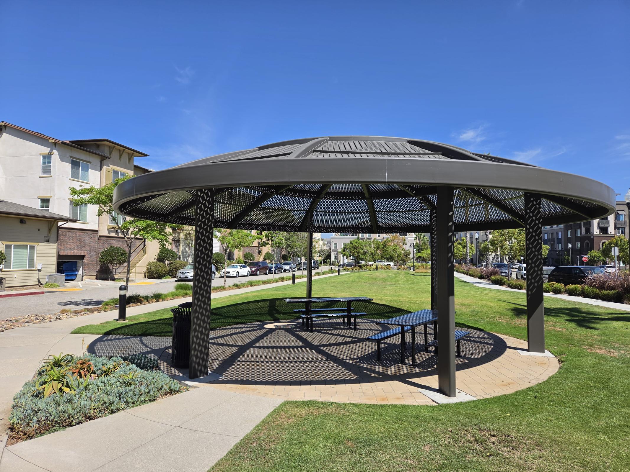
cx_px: 315
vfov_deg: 58.9
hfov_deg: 73.9
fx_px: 419
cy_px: 236
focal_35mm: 23
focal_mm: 5.4
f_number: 1.8
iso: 80
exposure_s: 1/4337
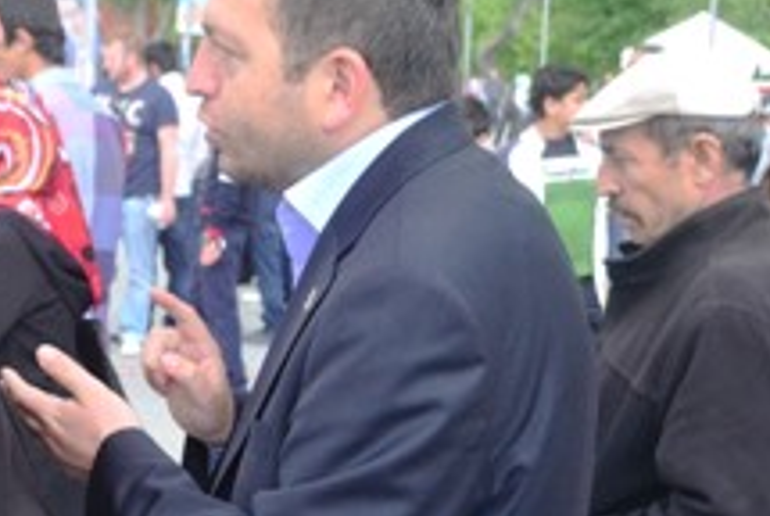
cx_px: 93
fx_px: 1606
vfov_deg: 18.2
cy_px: 228
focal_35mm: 75
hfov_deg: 26.2
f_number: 5
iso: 1100
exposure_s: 1/400
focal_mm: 24
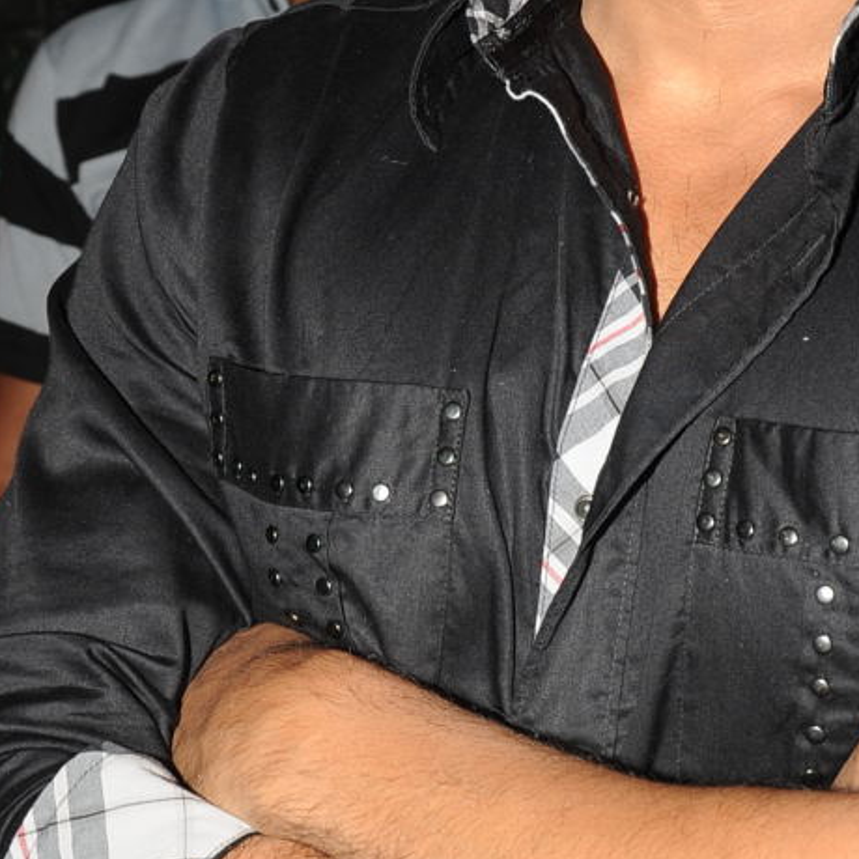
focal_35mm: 133
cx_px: 528
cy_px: 327
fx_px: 3734
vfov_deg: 13.1
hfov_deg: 13.1
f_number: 9
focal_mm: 45
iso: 200
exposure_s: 1/125
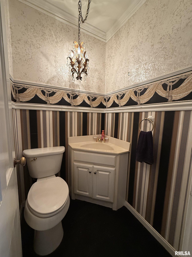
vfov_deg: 102.1
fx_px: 104
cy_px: 128
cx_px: 96
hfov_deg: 85.7
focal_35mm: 14
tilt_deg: -6.3
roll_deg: -1.8
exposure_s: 1/60
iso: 200
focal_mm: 2.22
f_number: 2.2
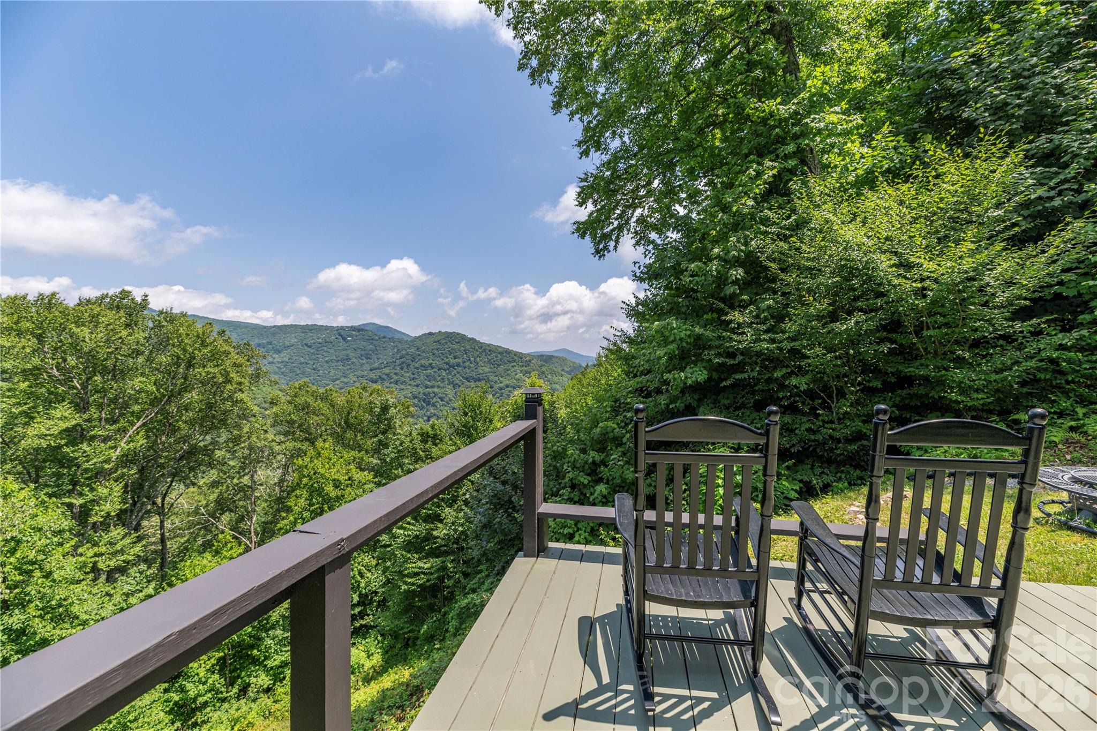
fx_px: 427
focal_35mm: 14
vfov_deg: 81.2
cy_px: 366
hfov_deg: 104.3
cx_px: 548
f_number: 7.1
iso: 320
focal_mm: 14
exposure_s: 1/800
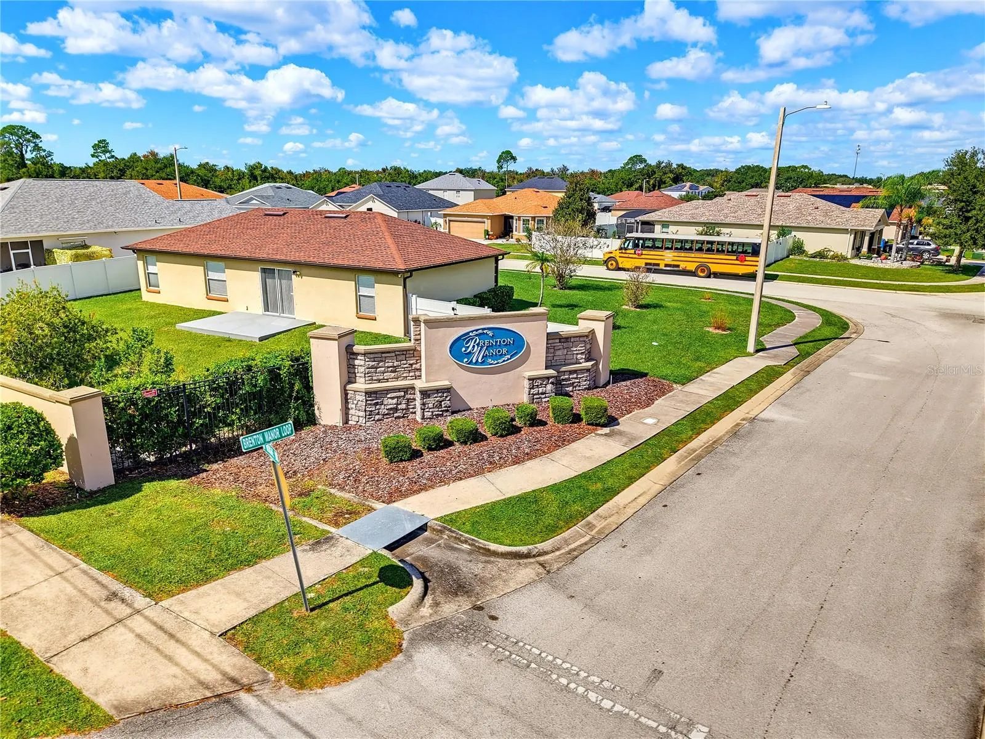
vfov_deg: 56.8
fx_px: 683
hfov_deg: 71.6
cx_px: 492
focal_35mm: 24
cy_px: 370
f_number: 1.8
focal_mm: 8.7
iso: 100
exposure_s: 1/160
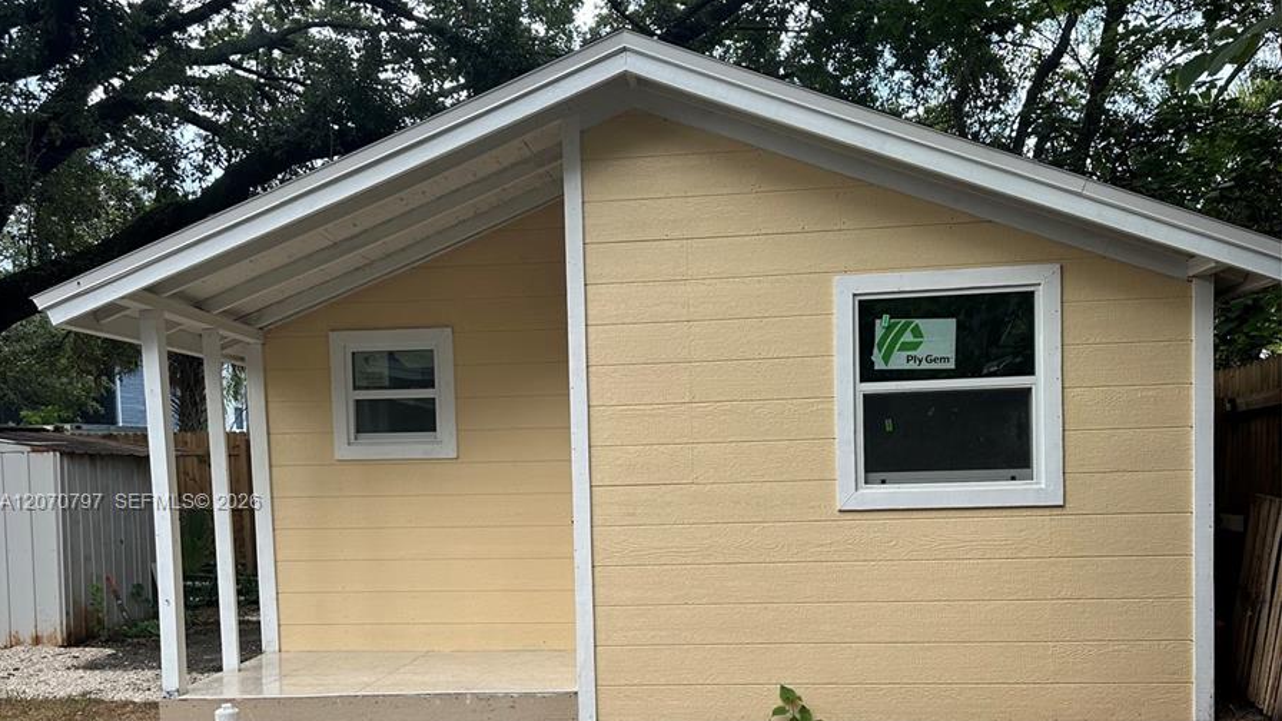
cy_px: 504
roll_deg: +0.4
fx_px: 1190
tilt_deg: -1.4
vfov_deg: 33.3
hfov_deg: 56.6
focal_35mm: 35
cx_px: 640
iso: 80
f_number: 1.78
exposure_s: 1/850
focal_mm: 6.86
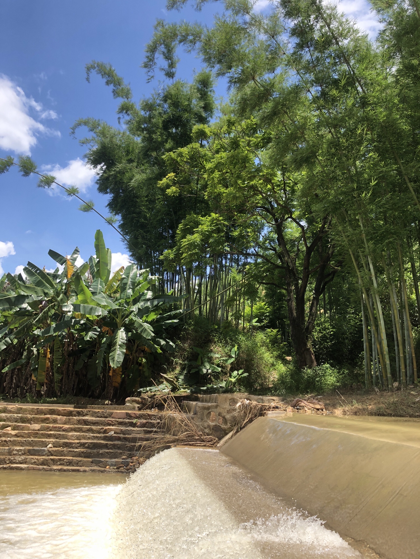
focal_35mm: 28
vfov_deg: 63.4
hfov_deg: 49.7
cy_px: 280
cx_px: 210
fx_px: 453
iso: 20
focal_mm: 4
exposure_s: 1/466
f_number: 1.8
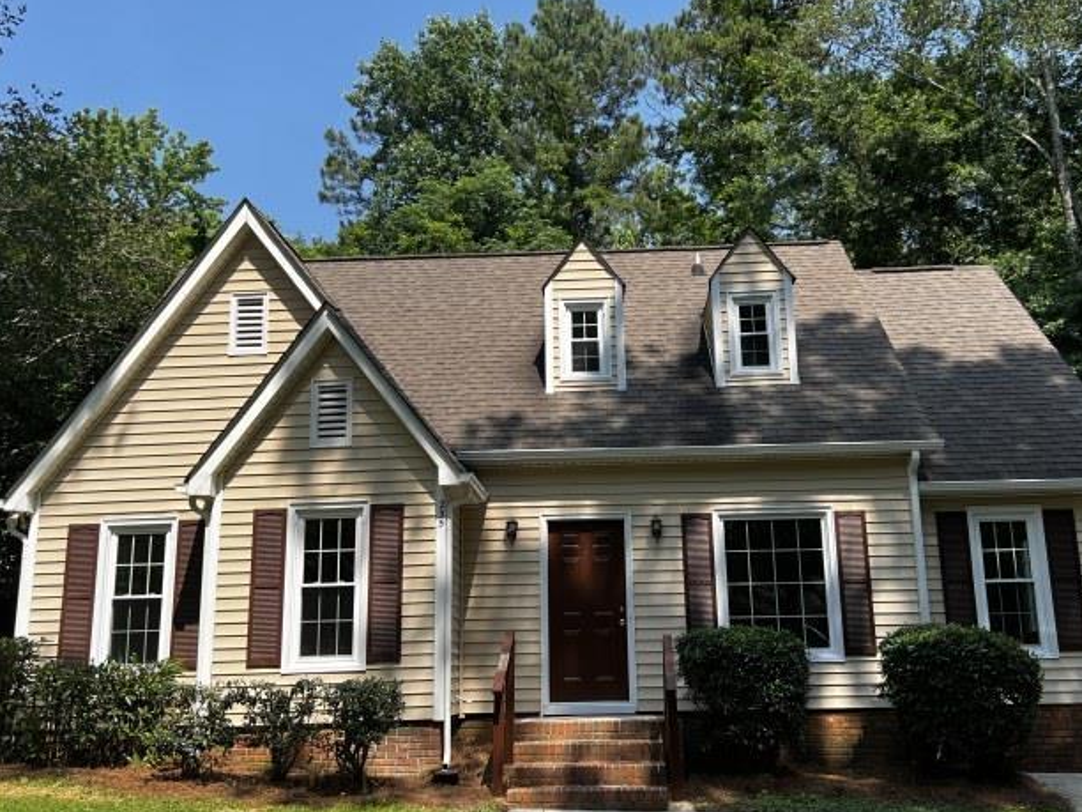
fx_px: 1063
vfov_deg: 41.8
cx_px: 564
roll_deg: +0.9
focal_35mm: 34
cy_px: 412
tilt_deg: +14.0
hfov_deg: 53.9
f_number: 1.5
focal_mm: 5.7
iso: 50
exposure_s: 1/2083
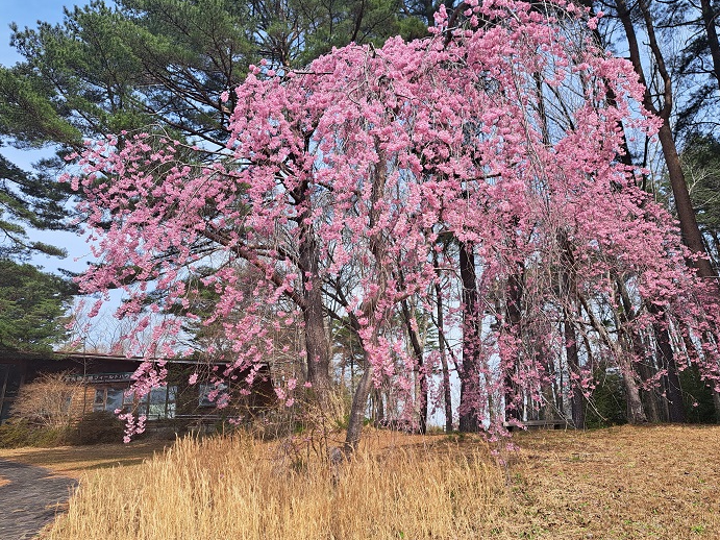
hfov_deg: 69.4
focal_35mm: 25
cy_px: 262
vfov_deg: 54.9
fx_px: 520
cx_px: 374
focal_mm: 5.23
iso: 50
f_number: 1.8
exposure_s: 1/774
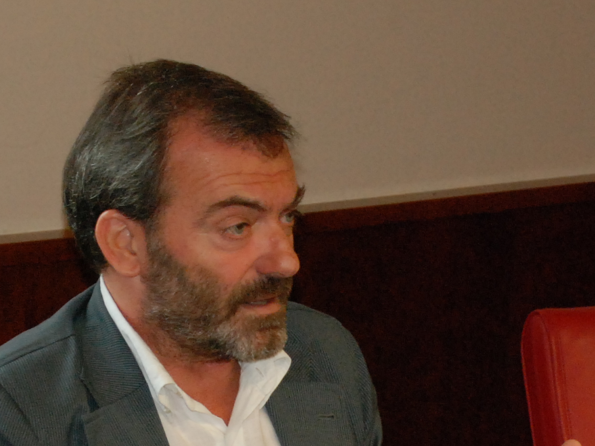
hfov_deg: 10.0
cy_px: 414
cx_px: 302
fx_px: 3386
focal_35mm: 197
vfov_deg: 7.5
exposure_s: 1/100
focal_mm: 40
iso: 800
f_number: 5.6
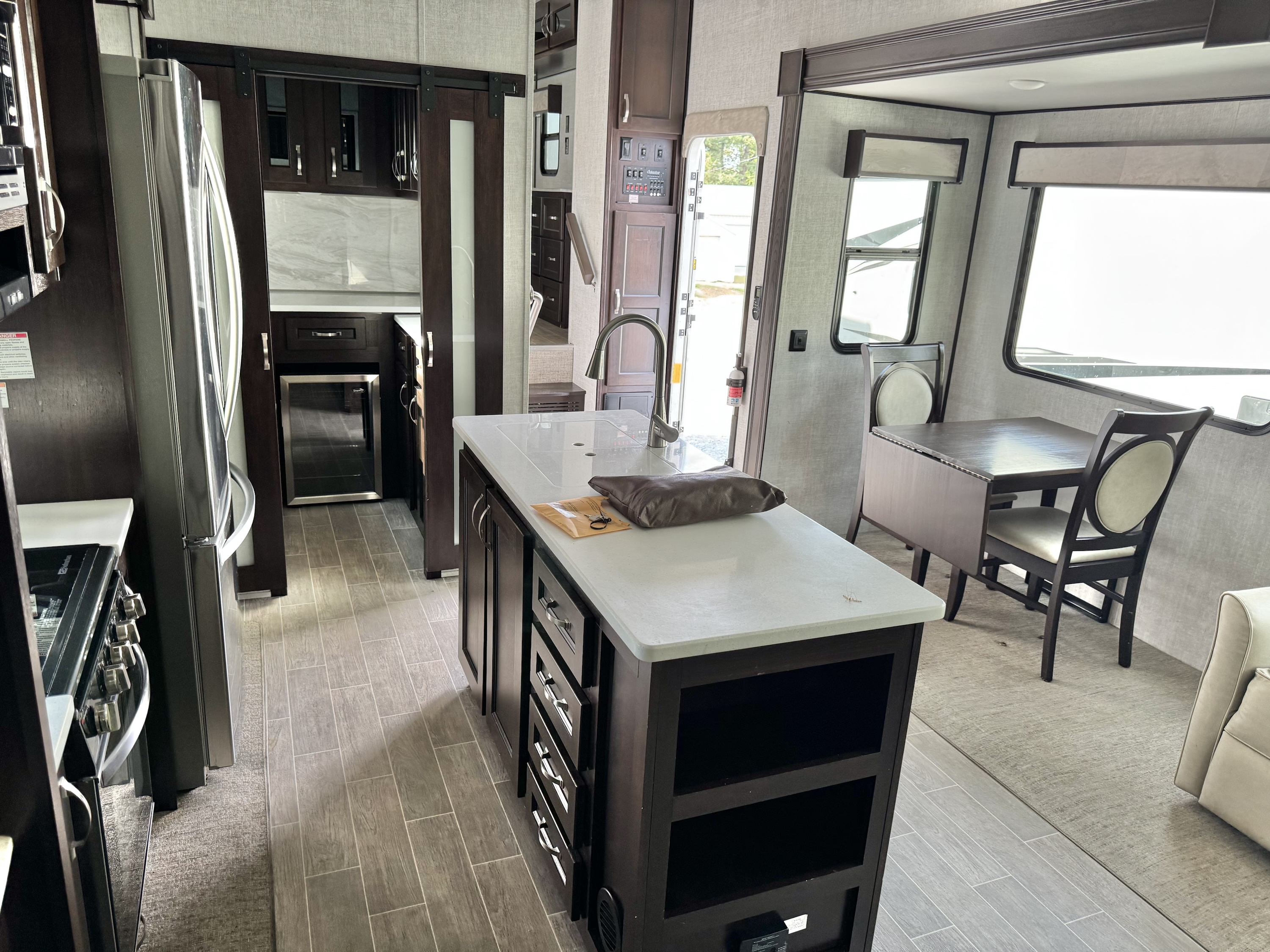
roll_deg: -1.9
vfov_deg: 56.8
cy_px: 476
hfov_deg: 71.6
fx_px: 881
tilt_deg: -15.0
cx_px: 635
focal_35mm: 24
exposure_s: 1/121
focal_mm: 6.76
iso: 160
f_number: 1.78
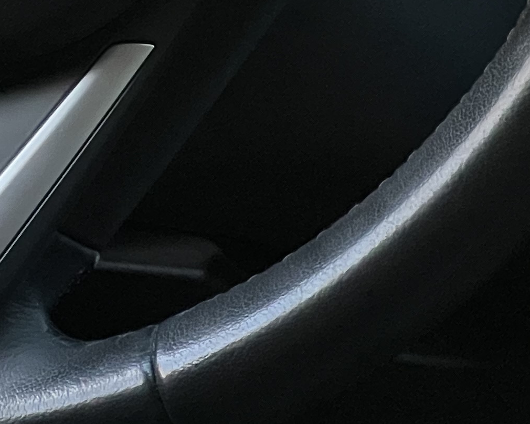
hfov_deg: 6.4
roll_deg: +0.0
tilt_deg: -12.4
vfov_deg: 5.1
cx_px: 24
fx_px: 4706
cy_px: -364
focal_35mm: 300
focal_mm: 9
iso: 250
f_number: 2.8
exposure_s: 1/117
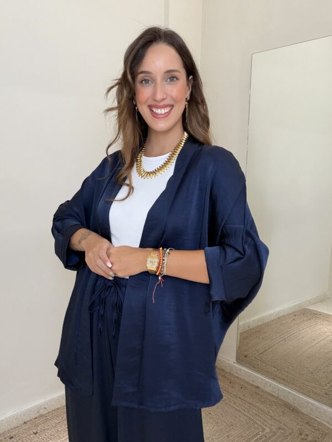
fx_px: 384
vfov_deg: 60.0
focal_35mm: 30
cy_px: 221
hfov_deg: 46.8
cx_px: 166
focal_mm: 2.71
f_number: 1.9
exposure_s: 1/60
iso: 100
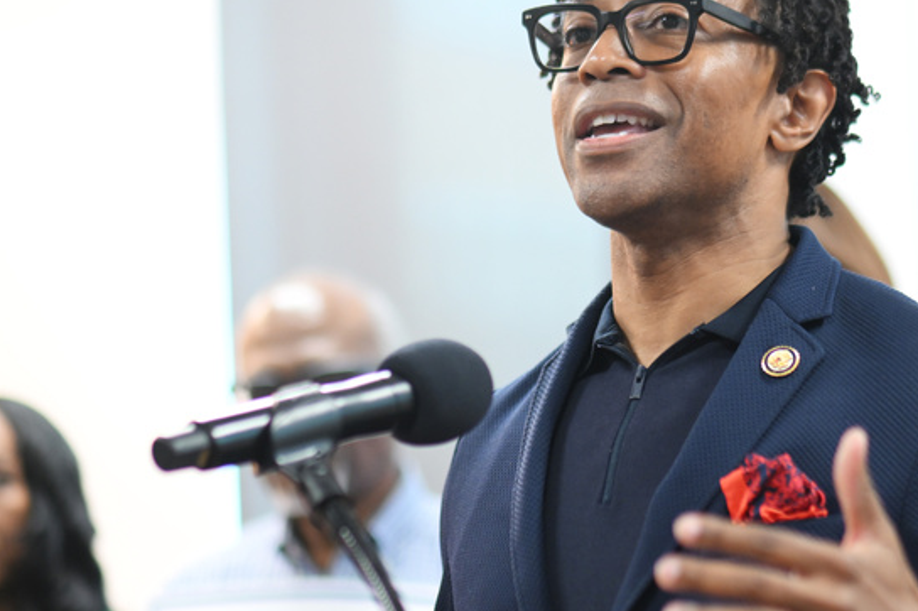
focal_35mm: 160
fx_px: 4077
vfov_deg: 8.6
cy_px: 420
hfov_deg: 12.8
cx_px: 564
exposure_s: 1/320
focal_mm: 85
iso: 1250
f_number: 1.8
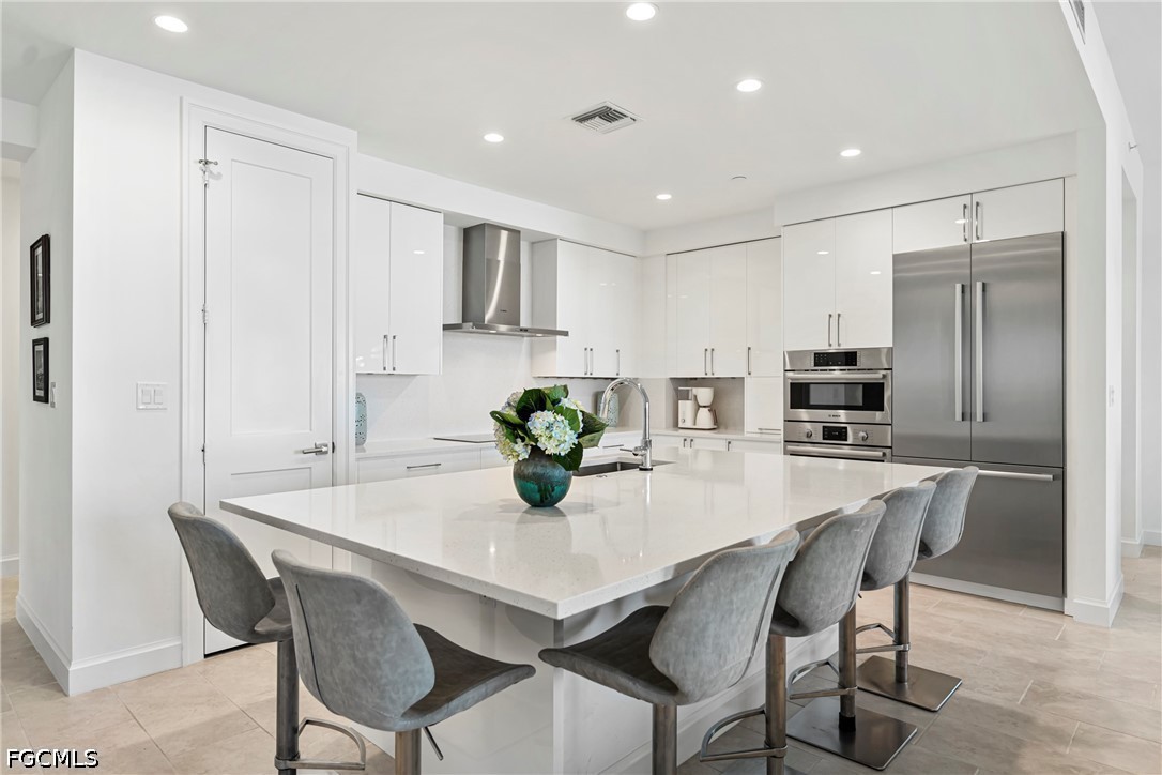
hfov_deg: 84.0
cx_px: 581
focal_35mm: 20
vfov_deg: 61.9
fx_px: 646
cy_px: 388
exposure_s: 1/20
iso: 220
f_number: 4
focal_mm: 20
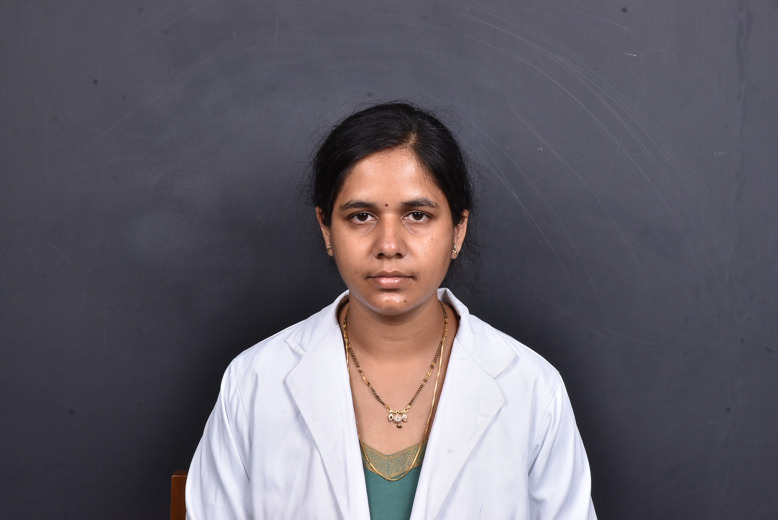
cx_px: 389
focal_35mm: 72
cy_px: 260
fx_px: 1557
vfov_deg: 19.0
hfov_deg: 28.1
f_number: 25
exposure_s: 1/125
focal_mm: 48
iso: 400
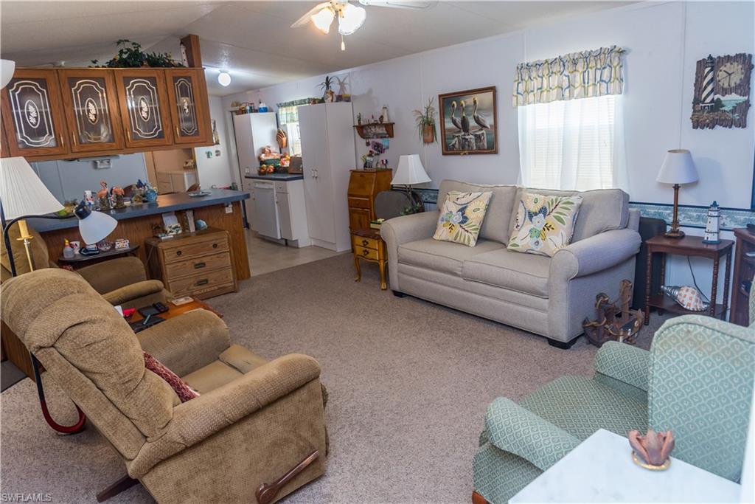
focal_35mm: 24
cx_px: 378
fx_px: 503
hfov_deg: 73.7
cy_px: 252
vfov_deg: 53.1
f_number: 4.5
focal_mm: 24
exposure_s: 1/80
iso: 800
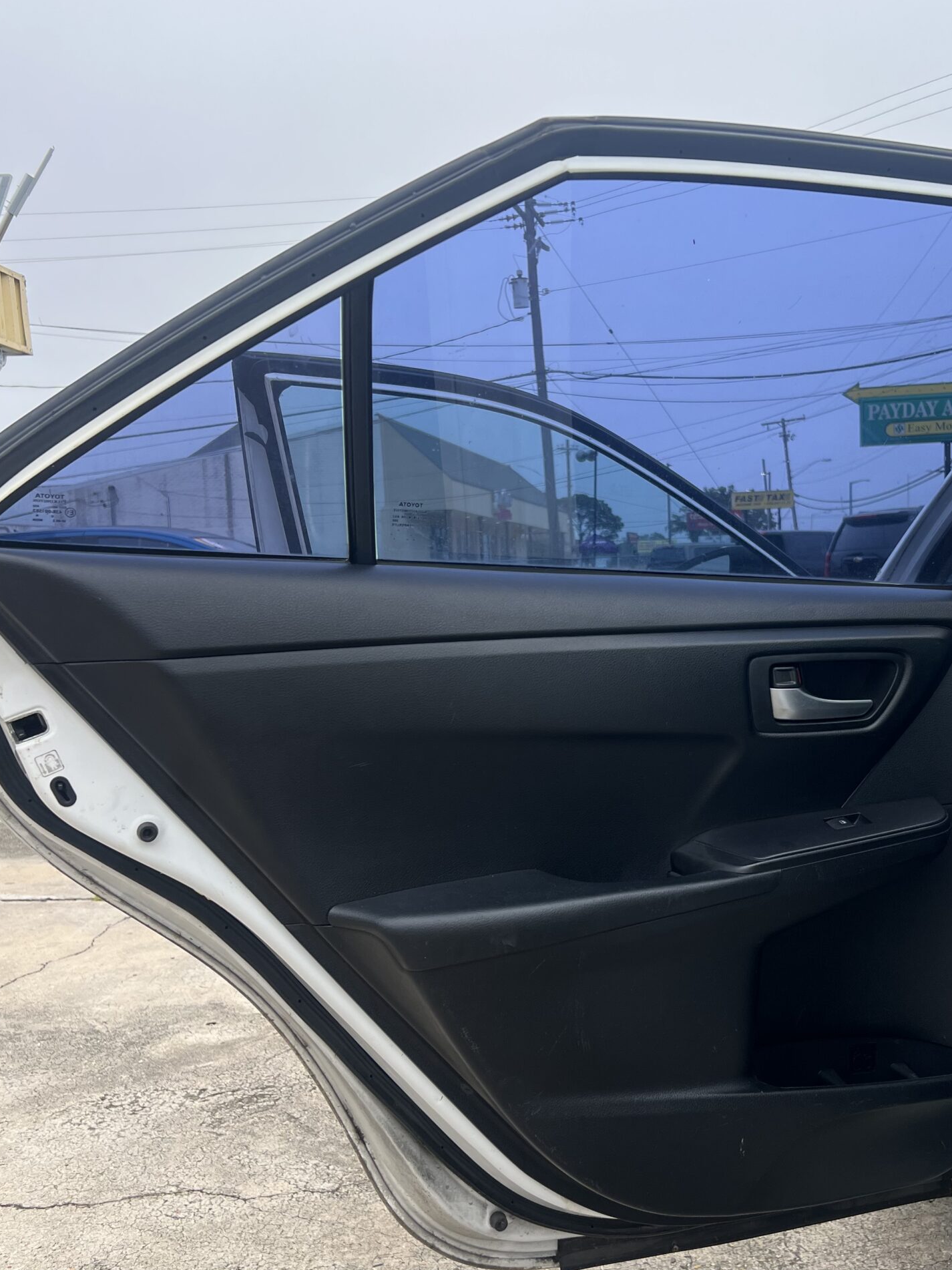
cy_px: 691
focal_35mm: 35
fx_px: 1284
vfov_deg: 52.6
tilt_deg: -4.1
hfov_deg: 40.4
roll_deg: +2.4
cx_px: 599
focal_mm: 5.7
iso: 50
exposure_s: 1/443
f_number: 1.5
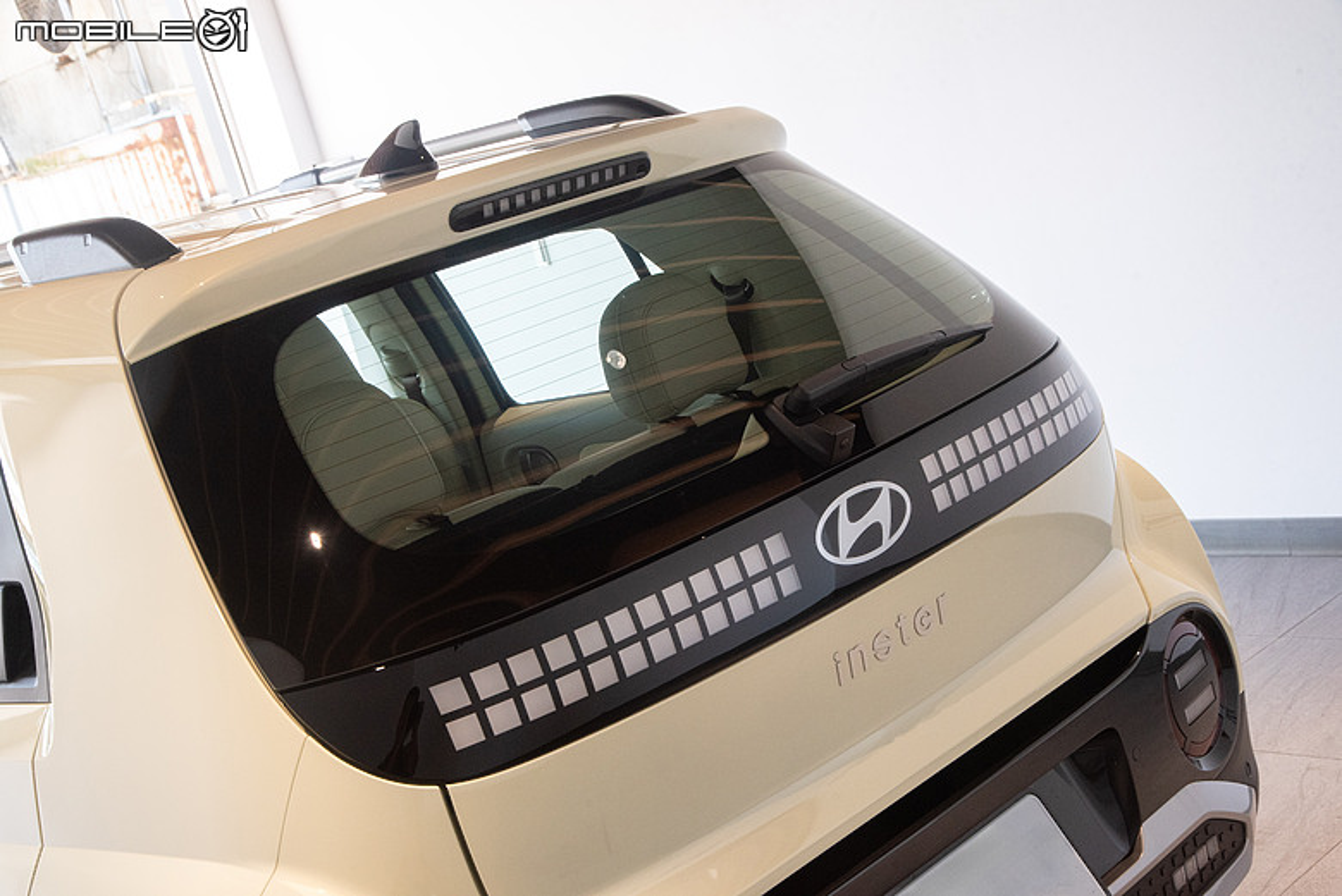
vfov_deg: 26.0
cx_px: 671
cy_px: 448
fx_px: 1939
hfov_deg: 38.2
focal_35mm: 52
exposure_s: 1/40
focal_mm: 52
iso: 1600
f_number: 5.6
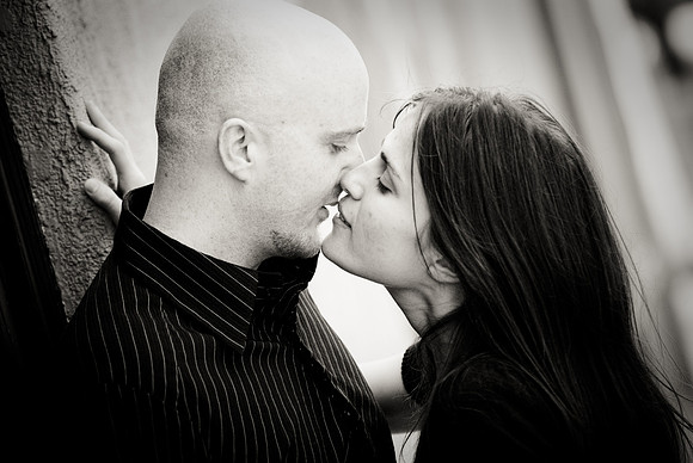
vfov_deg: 6.8
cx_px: 346
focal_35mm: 202
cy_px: 232
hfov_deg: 10.1
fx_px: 3902
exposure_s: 1/750
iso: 400
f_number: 2.8
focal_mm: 135
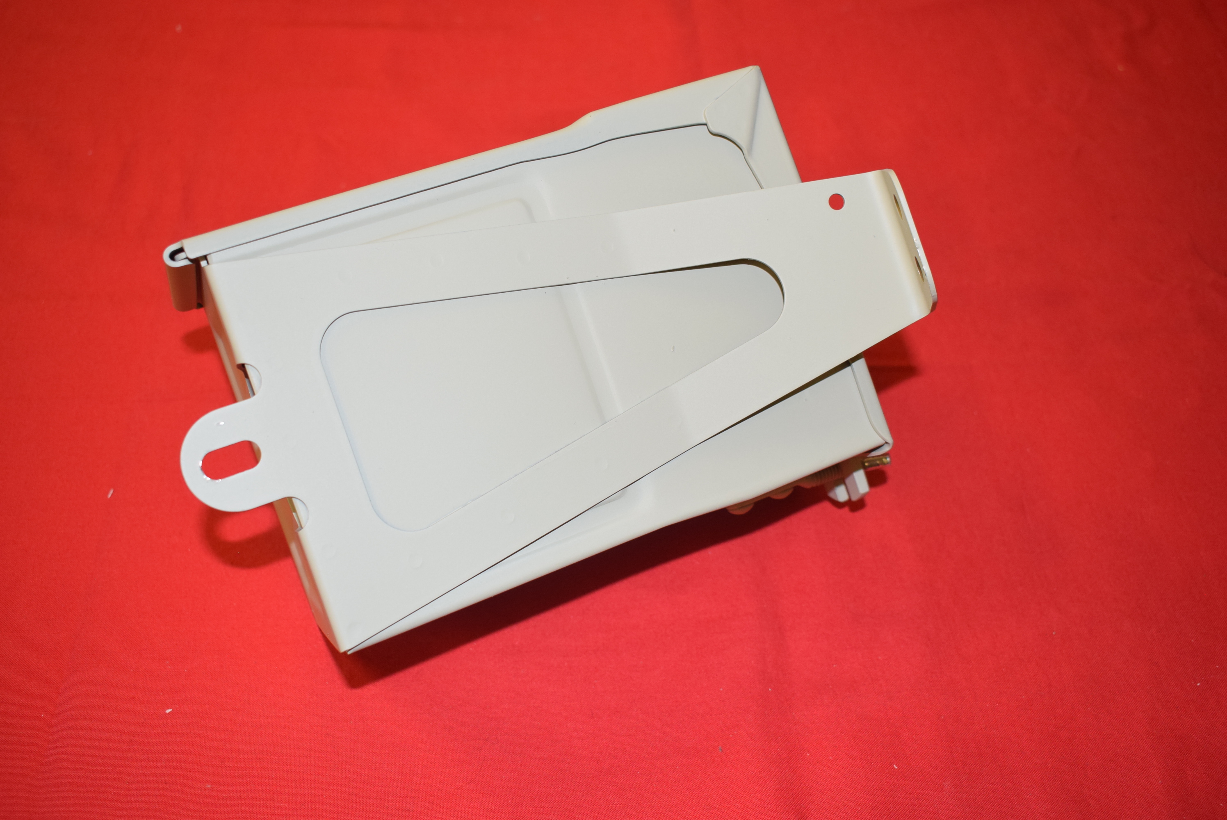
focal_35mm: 38
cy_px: 410
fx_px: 1279
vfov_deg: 35.6
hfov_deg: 51.2
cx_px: 614
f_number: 5
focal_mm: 25
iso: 800
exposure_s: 1/60
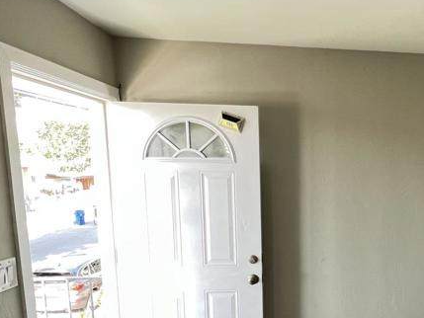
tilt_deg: -7.8
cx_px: 370
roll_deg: -0.6
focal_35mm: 31
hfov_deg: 52.4
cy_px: 223
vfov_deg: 44.5
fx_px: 380
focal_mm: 1.57
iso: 160
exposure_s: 1/99
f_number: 1.8
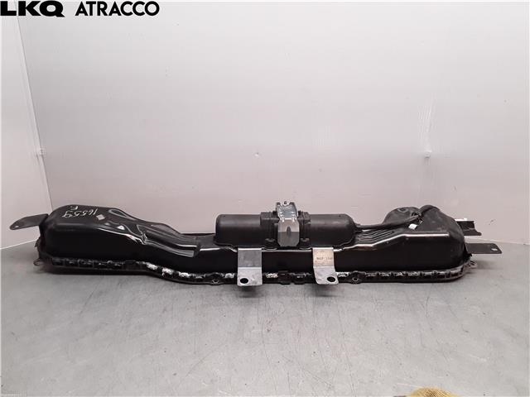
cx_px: 265
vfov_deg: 49.7
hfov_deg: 63.4
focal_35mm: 28
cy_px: 198
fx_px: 429
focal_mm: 2.91
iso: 100
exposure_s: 1/110
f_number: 1.9
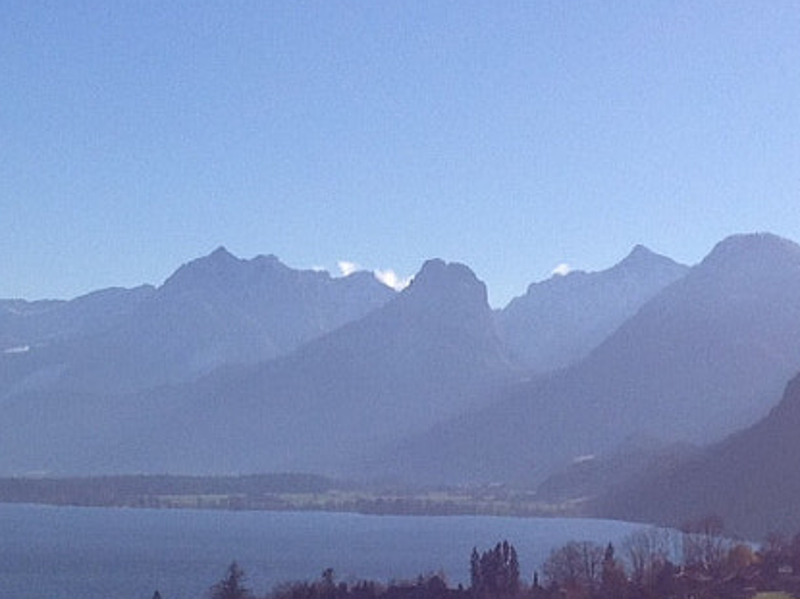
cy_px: 300
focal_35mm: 135
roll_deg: -0.3
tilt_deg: +0.4
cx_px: 335
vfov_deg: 11.0
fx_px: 3119
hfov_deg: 14.6
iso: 50
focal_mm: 4.28
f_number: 2.4
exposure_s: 1/3247
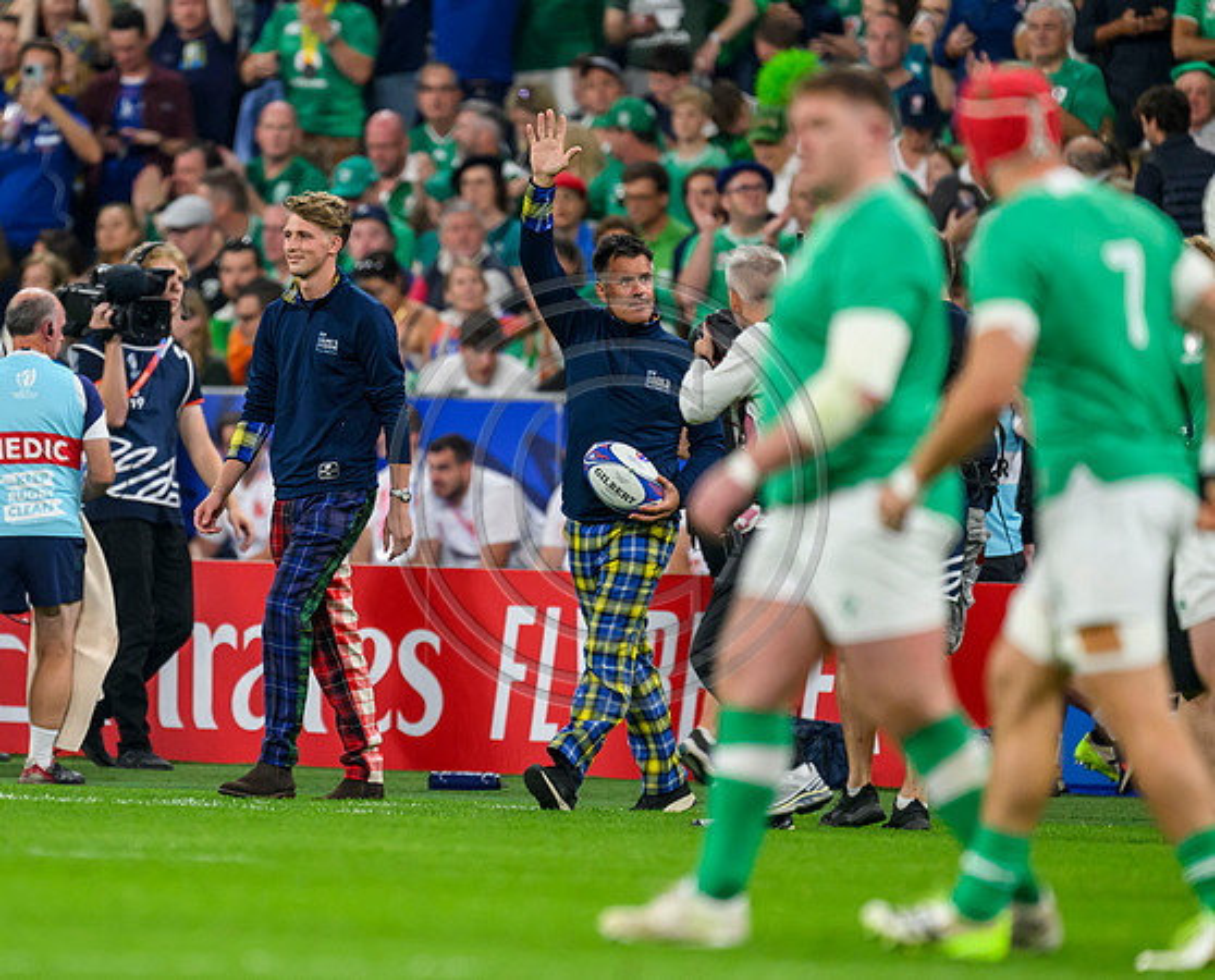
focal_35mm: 780
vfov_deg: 2.0
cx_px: 311
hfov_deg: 2.5
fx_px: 28123
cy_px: 512
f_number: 4
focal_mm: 560
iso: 3200
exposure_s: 1/1600
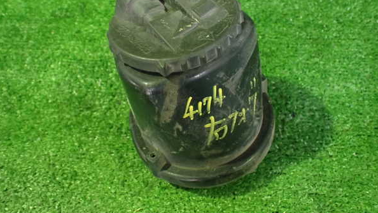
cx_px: 188
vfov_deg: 35.5
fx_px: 331
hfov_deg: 59.5
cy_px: 85
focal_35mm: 33
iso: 1250
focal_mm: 5.4
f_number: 2.3
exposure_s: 1/30
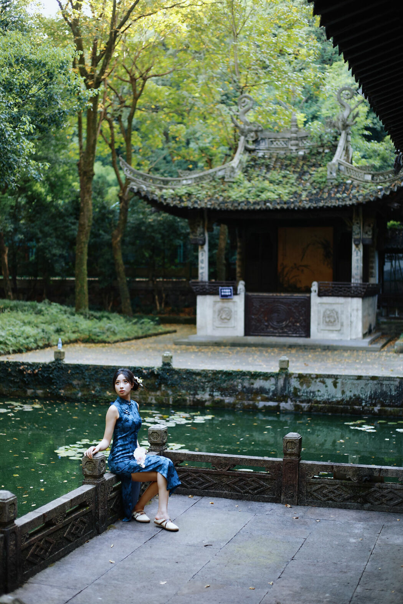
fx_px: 823
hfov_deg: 27.5
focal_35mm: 49
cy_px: 302
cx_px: 202
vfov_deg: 40.3
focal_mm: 50
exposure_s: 1/200
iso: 500
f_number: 2.5
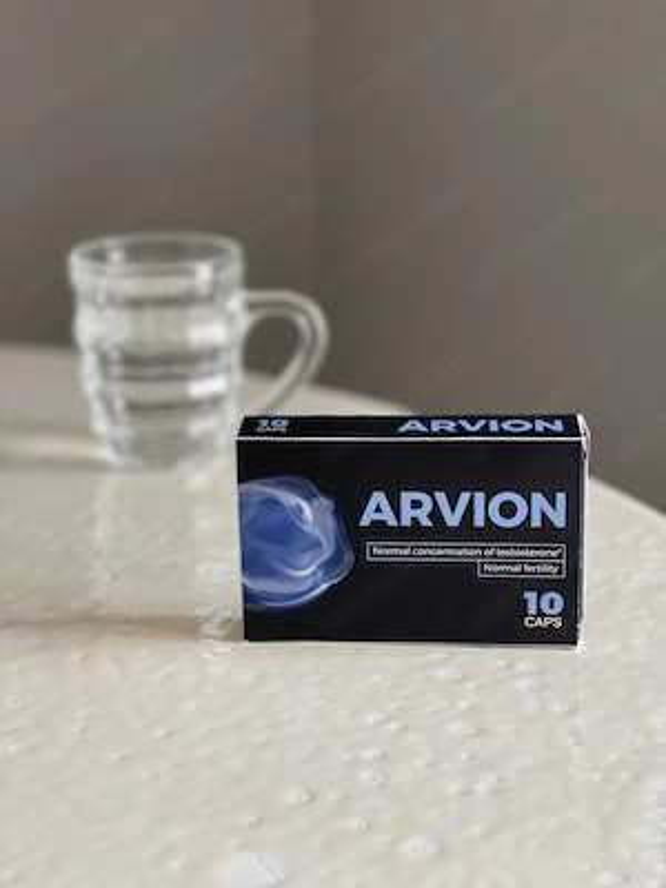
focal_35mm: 64
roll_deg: +1.0
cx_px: 333
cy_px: 444
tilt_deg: -17.0
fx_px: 1642
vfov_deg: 30.3
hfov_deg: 22.9
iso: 250
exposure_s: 1/78
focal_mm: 7.5
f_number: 2.2
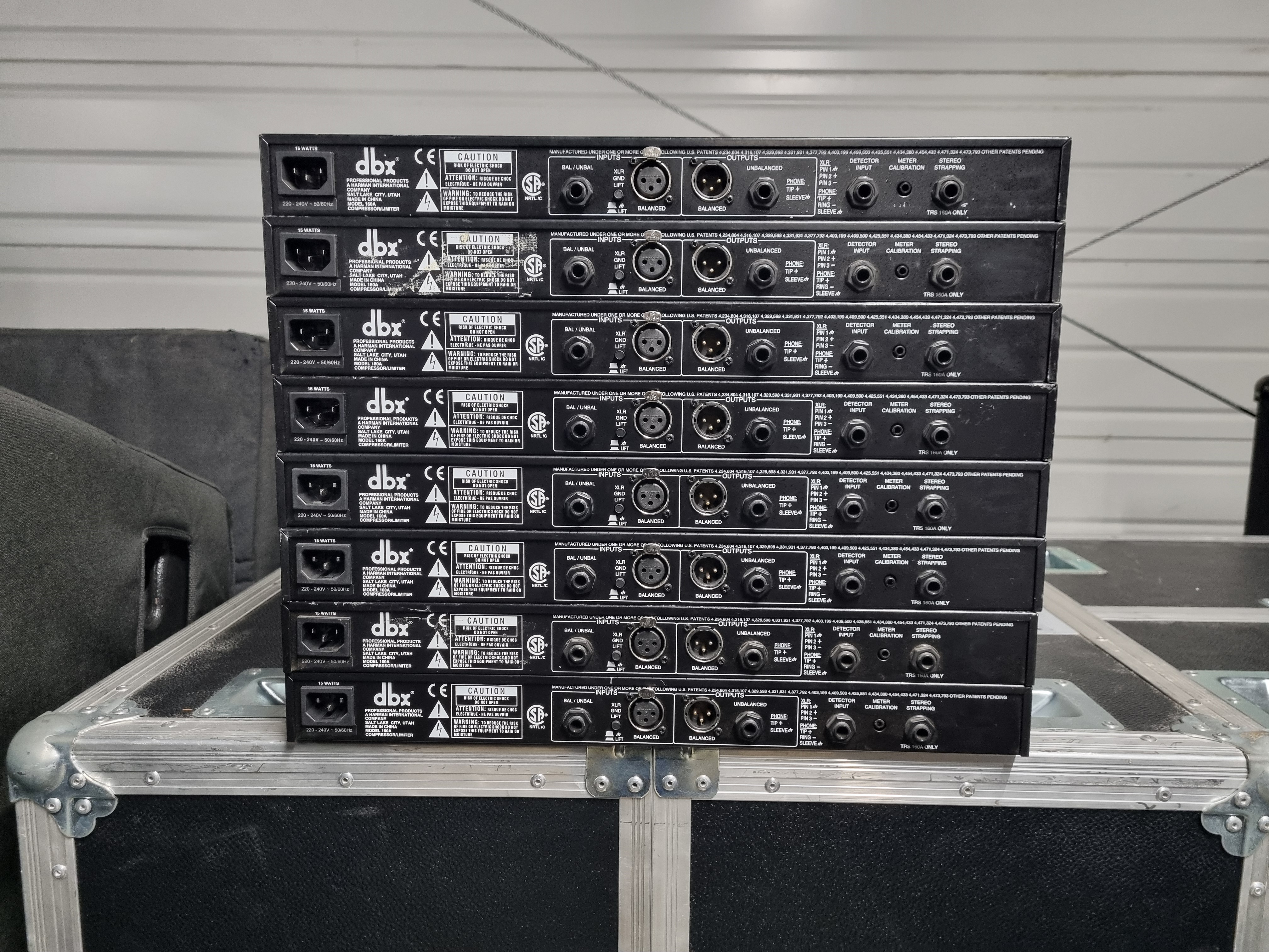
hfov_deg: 67.3
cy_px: 476
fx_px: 953
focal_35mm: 26
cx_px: 634
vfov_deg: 53.1
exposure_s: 1/40
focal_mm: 5.4
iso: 500
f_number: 1.8
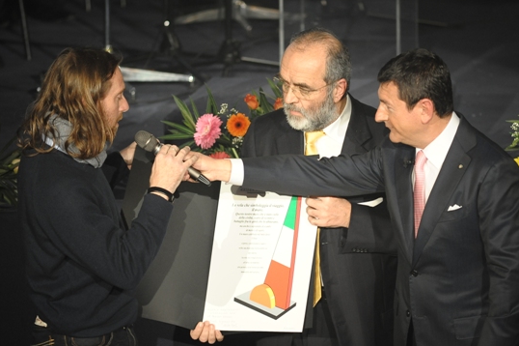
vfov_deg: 3.8
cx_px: 306
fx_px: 5143
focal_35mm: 357
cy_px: 205
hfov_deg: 5.8
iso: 2000
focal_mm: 300
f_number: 4
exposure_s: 1/160
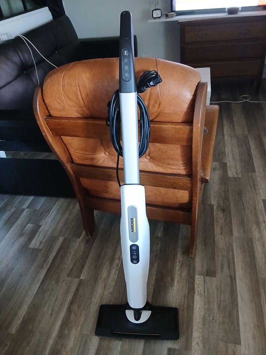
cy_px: 178
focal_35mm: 26
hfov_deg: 53.1
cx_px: 133
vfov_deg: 67.3
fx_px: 266
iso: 1250
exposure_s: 1/16.7
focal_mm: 3.98
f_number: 1.8
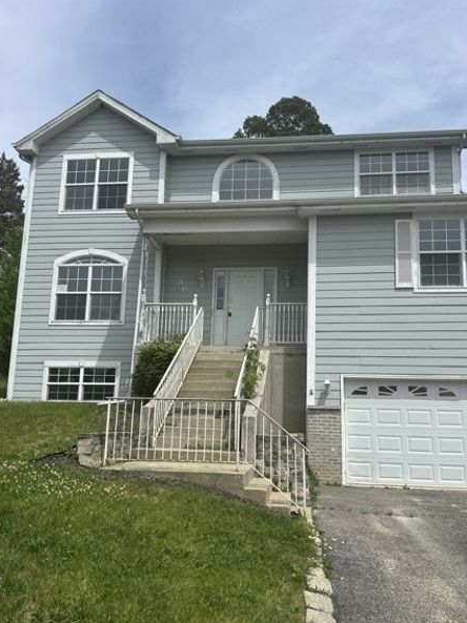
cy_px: 347
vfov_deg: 65.2
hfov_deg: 51.3
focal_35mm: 27
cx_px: 250
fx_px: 486
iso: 80
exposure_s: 1/7042
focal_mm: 6.86
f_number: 1.78
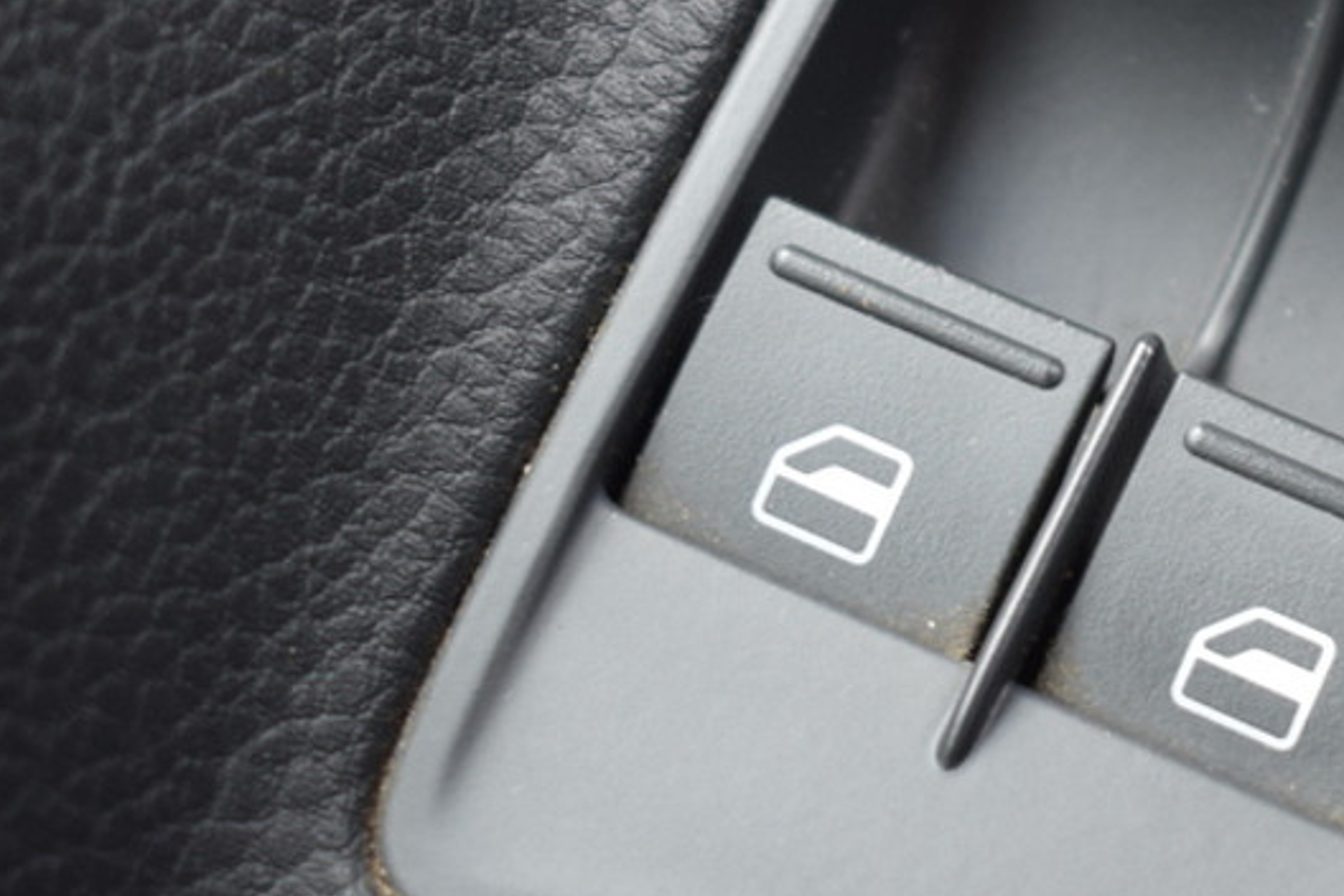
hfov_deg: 14.4
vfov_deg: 9.8
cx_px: 1423
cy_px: -62
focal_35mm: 139
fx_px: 5201
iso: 450
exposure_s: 1/60
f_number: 4.5
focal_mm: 35
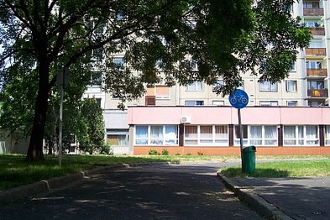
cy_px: 119
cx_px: 166
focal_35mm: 36
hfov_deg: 53.1
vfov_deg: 36.8
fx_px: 330
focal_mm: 5.6
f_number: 5.6
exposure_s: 1/250
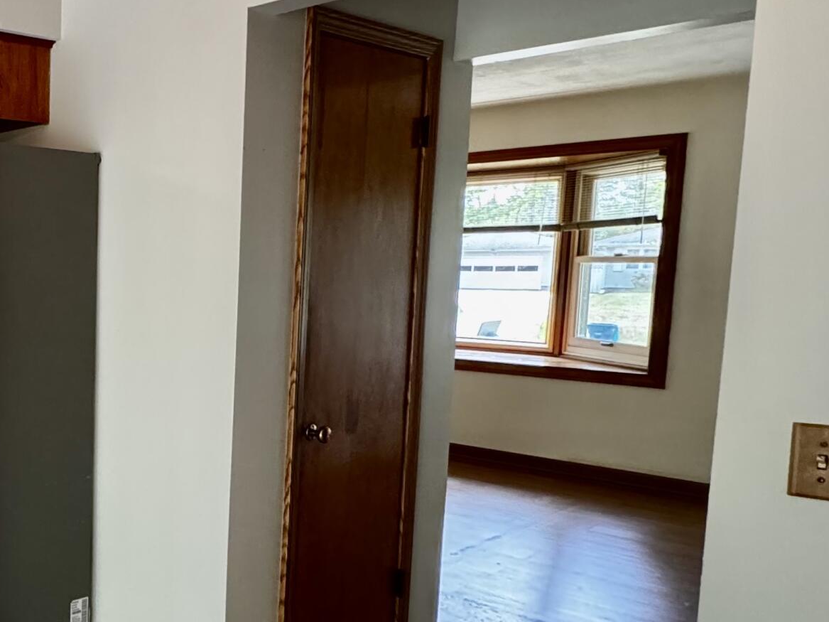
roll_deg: +0.5
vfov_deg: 39.6
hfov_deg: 37.9
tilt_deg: -5.5
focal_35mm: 36
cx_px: -173
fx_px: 862
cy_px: 341
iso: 320
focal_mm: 2.22
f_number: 2.2
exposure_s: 1/60
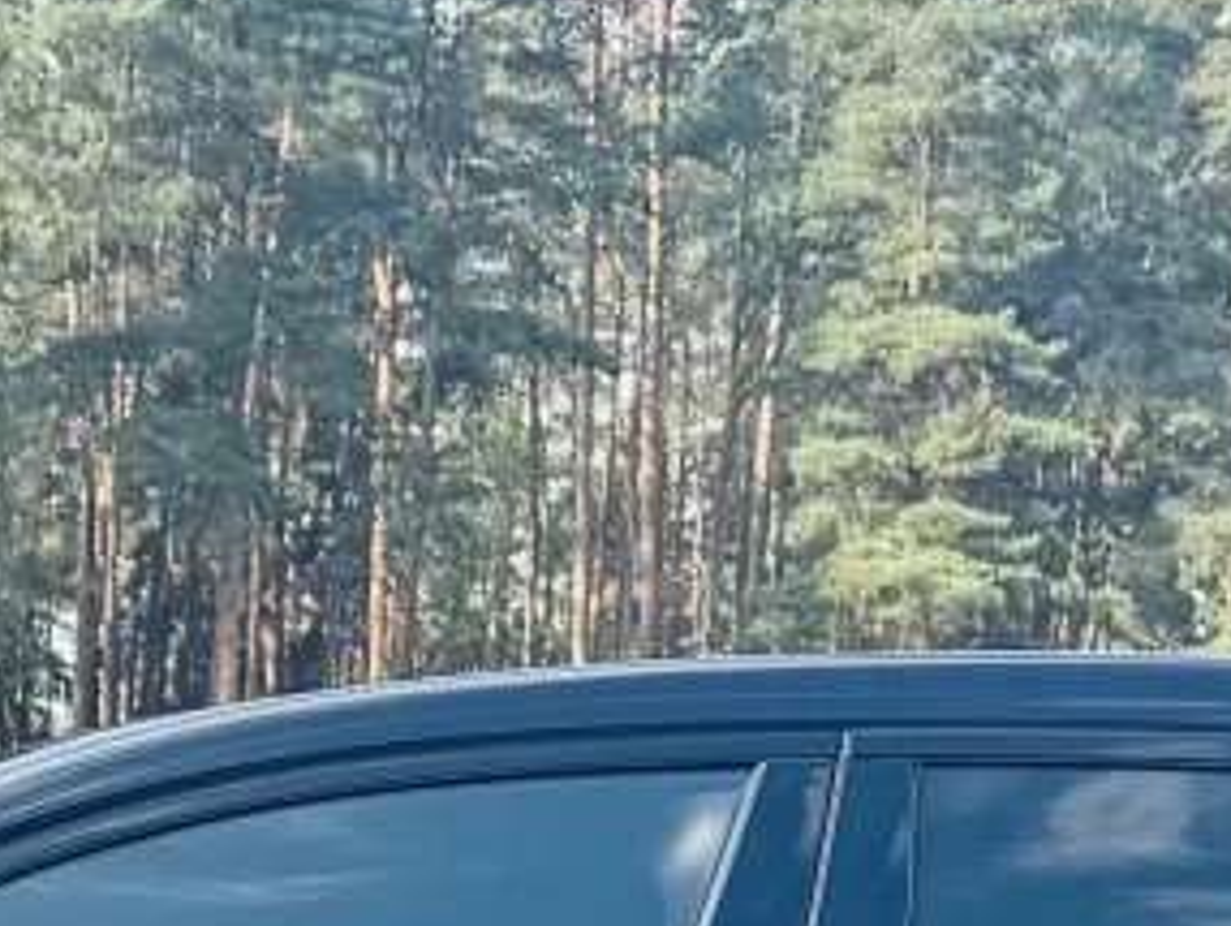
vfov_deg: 8.6
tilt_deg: -7.3
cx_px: 387
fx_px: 5730
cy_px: 2003
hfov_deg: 12.2
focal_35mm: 161
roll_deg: -0.8
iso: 80
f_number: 1.78
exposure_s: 1/864
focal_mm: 6.76
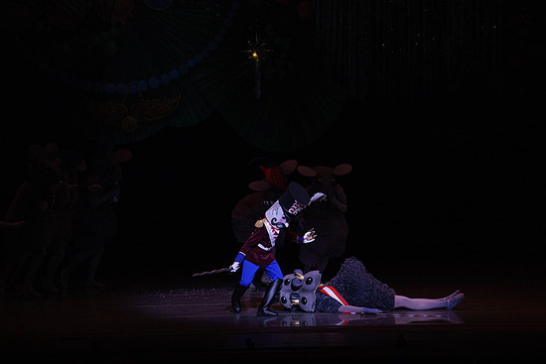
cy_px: 191
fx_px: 3201
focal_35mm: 211
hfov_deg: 9.8
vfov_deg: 6.5
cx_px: 274
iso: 5000
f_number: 9
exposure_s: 1/320
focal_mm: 200
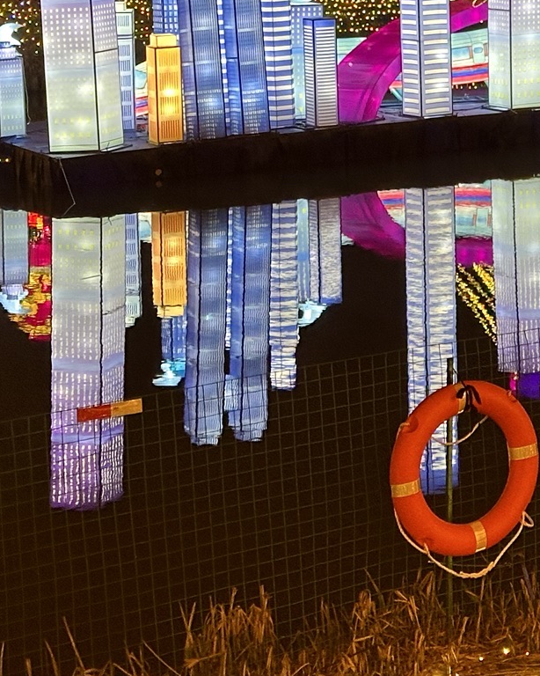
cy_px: 18
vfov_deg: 15.5
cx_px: 768
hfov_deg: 12.1
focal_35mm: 122
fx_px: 2438
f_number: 1.78
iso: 250
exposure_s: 1/33
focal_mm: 6.86
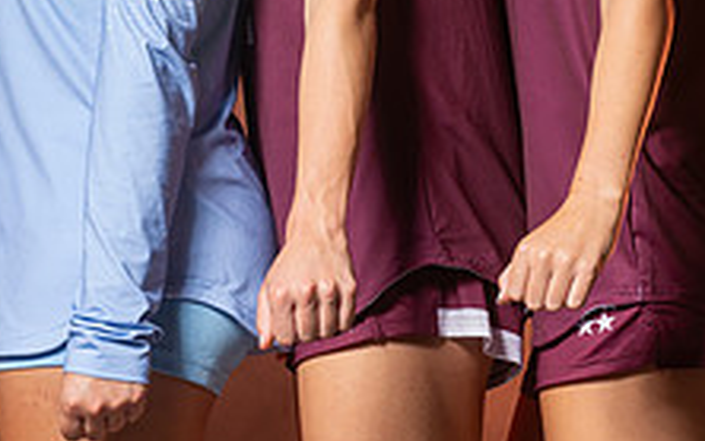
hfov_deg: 7.3
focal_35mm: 288
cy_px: -71
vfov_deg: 4.6
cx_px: 158
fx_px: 5536
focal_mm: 70
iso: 80
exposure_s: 1/200
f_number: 7.1
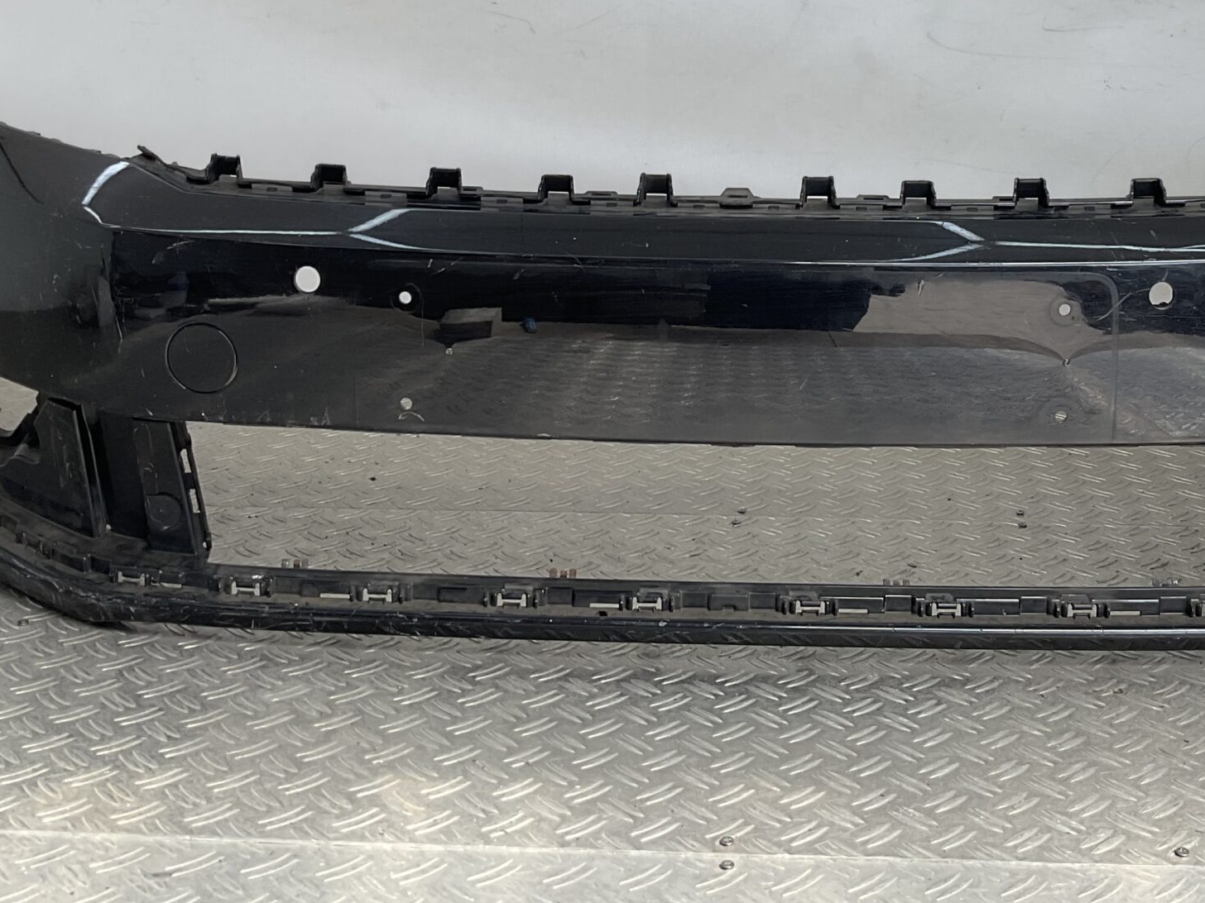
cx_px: 739
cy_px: 123
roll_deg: -1.9
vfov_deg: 27.7
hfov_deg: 37.3
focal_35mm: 51
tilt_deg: -6.8
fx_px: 1775
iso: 16
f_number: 1.8
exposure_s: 1/351
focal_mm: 3
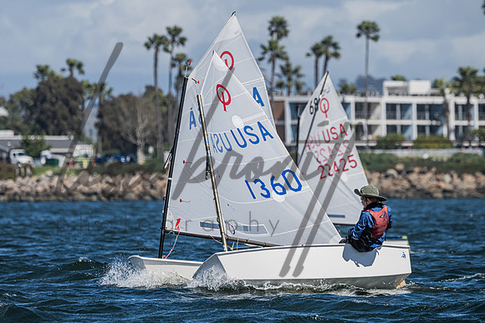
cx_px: 212
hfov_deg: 4.4
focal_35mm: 465
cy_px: 168
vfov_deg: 3.0
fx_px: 6272
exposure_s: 1/1250
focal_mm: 400
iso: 320
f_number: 9
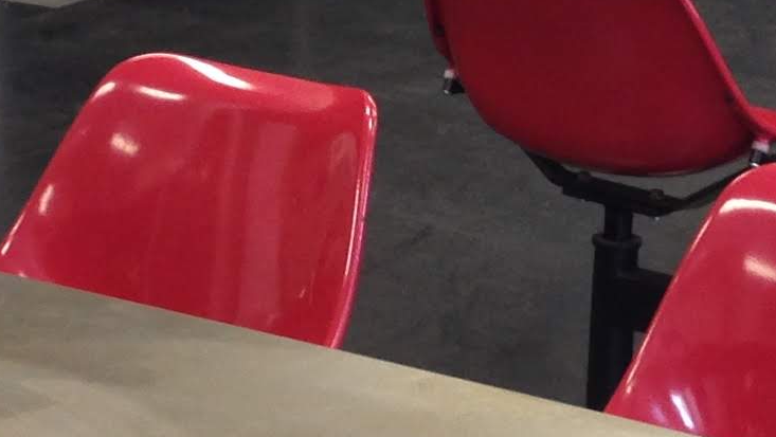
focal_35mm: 160
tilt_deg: -6.9
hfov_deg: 13.4
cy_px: -376
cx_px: 614
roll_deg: -0.9
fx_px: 3294
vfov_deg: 7.4
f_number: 2.4
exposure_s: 1/20
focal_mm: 4.12
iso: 80
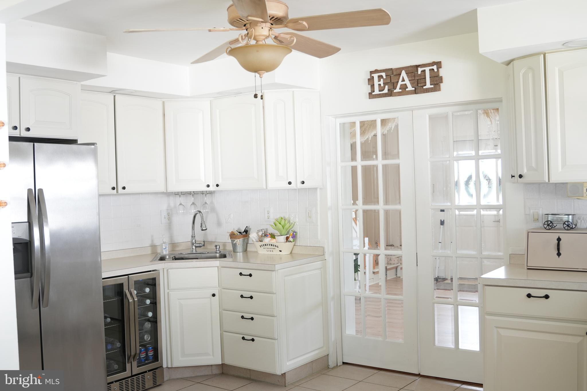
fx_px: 587
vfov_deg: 36.9
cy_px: 196
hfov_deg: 53.1
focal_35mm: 36
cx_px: 294
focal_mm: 24
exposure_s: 1/40
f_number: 2.8
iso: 250
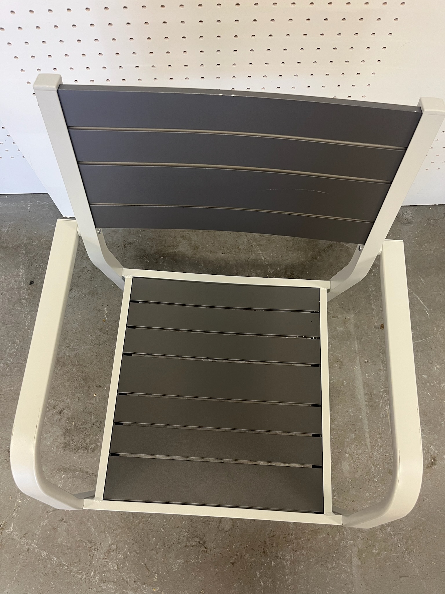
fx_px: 446
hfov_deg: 53.1
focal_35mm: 26
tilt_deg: -74.6
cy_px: 297
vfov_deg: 67.3
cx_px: 222
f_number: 1.6
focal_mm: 5.1
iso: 125
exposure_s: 1/50
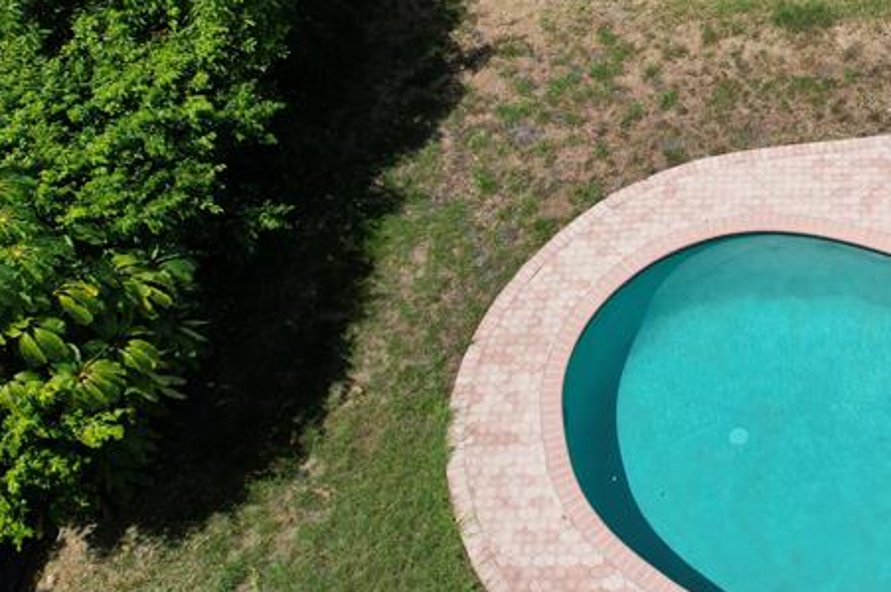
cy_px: 37
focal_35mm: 50
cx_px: 875
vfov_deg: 25.9
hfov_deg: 36.0
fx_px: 1237
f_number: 2.8
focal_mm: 8.38
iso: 130
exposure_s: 1/4000
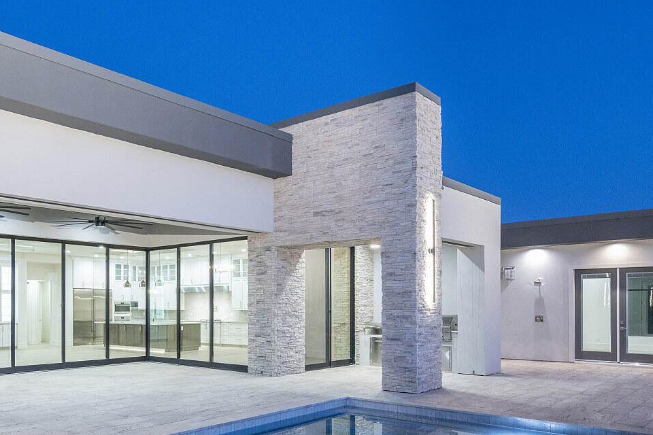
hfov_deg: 59.4
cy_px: 295
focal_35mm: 30
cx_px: 183
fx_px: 544
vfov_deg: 42.9
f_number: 6.3
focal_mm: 16
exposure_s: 1/10
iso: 1250
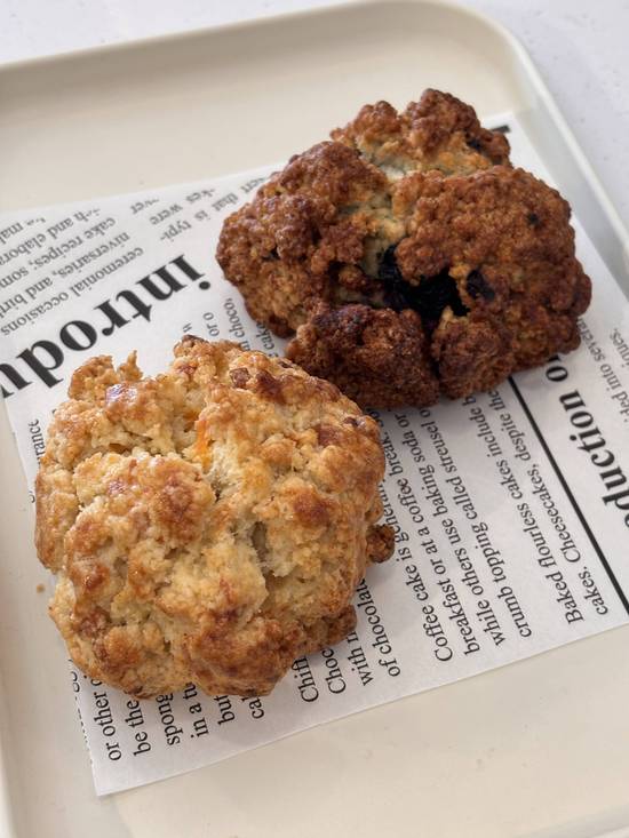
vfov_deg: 36.8
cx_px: 314
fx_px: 1259
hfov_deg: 28.0
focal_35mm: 52
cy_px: 419
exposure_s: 1/60
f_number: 1.6
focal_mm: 5.96
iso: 32
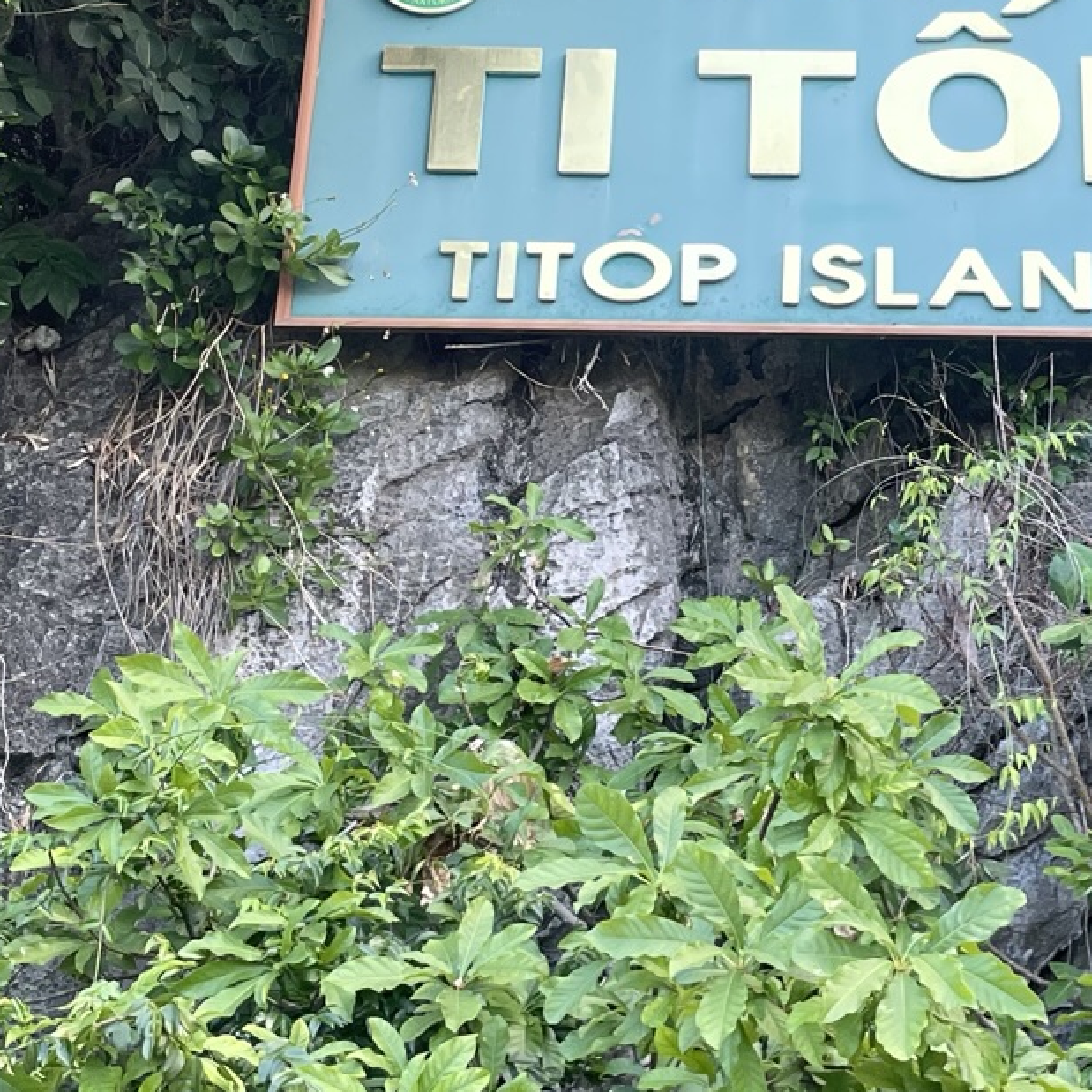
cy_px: 143
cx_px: 827
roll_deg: -1.4
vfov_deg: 22.3
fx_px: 2712
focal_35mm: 76
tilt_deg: +28.2
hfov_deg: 22.5
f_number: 1.6
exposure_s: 1/121
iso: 50
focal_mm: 4.2
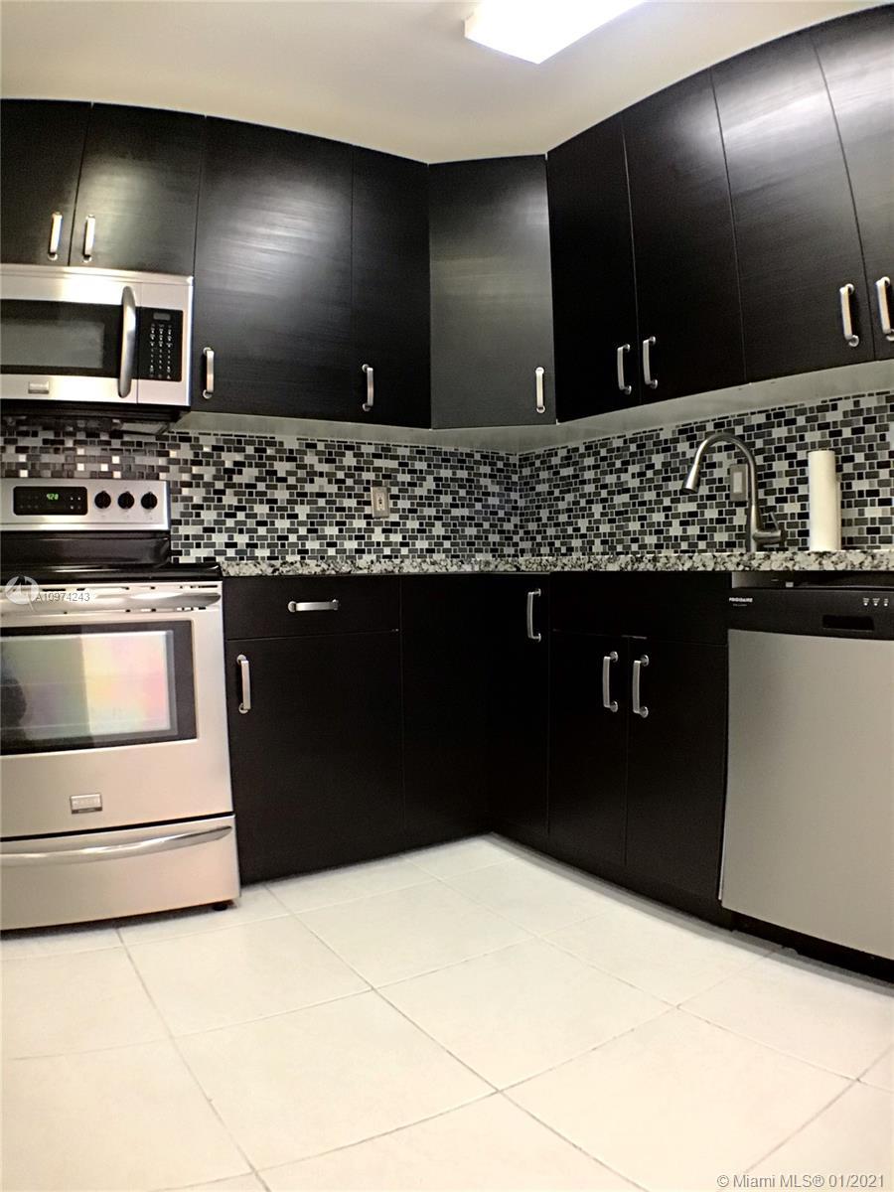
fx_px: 1067
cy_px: 596
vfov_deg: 58.4
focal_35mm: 31
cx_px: 447
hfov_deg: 45.4
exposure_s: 1/20
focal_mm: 3.3
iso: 200
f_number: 2.4
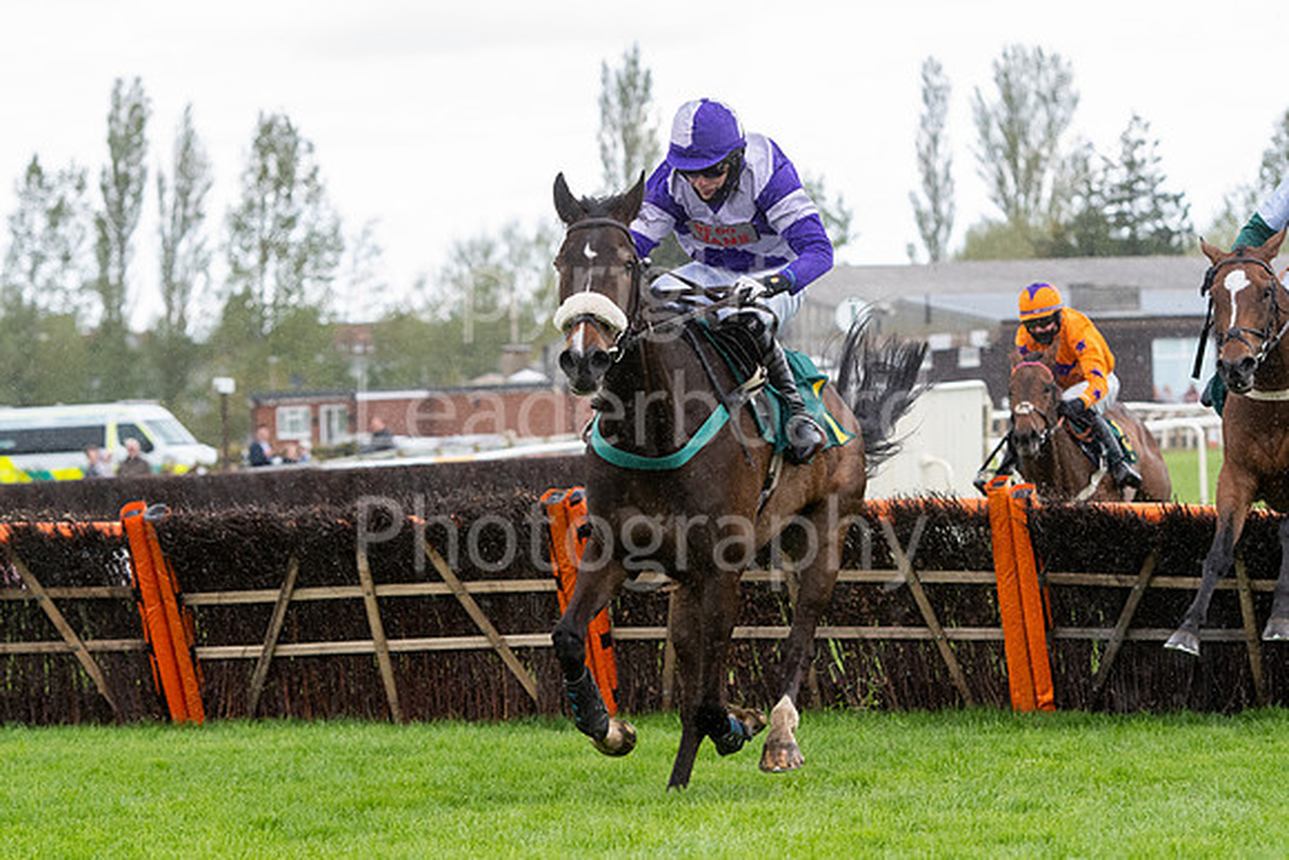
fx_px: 6016
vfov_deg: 8.2
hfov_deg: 12.2
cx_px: 644
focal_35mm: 168
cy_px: 430
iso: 1600
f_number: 4.5
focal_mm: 112
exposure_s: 1/1600
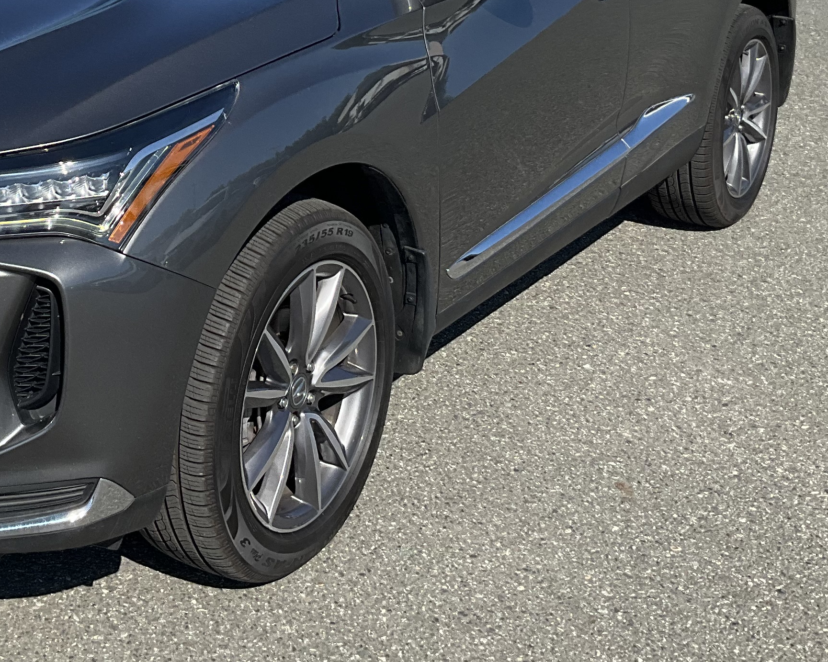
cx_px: 138
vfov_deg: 22.5
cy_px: 46
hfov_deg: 28.0
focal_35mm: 66
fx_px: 1617
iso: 25
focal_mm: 3
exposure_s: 1/2058
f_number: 1.8
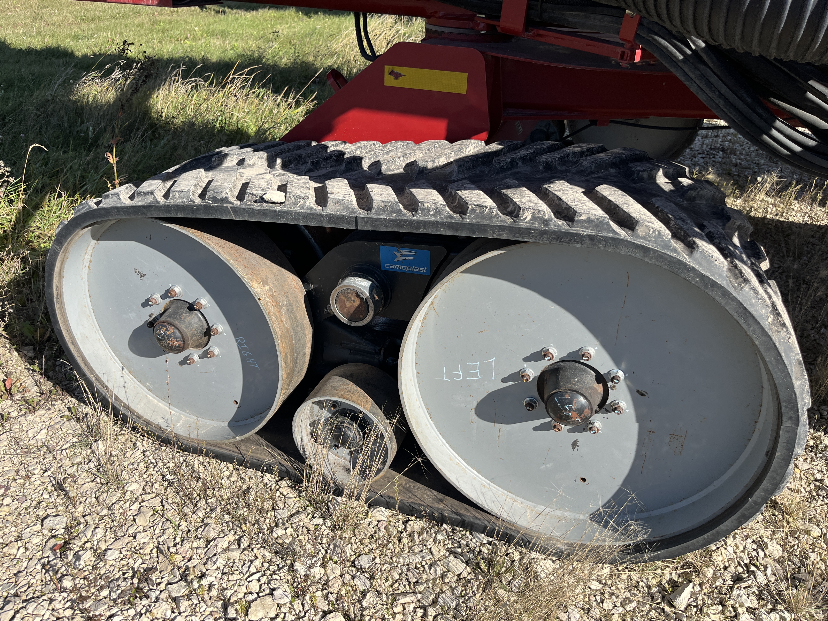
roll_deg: -1.2
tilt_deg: -30.5
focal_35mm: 26
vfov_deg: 53.1
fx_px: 622
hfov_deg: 67.3
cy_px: 310
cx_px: 414
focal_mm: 5.1
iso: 50
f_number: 1.6
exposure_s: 1/2309
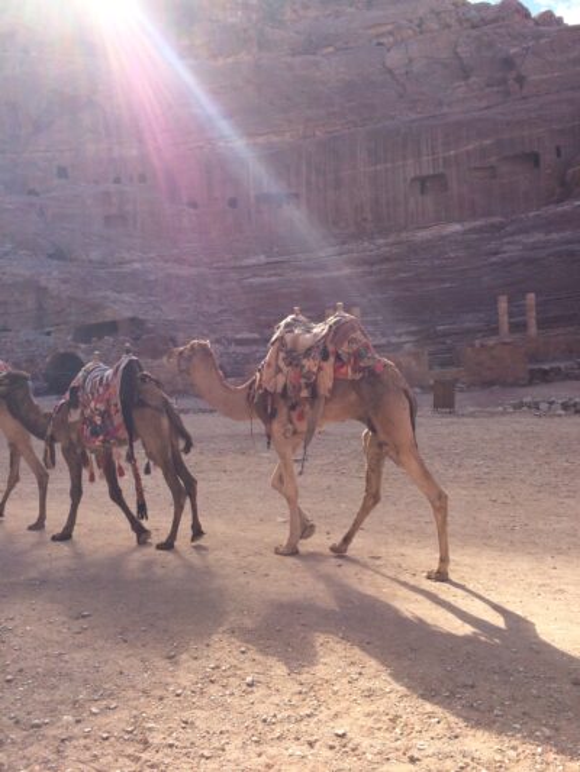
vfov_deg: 60.0
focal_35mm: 30
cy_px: 386
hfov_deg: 46.8
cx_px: 290
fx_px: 670
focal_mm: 4.12
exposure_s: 1/1244
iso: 32
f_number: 2.2
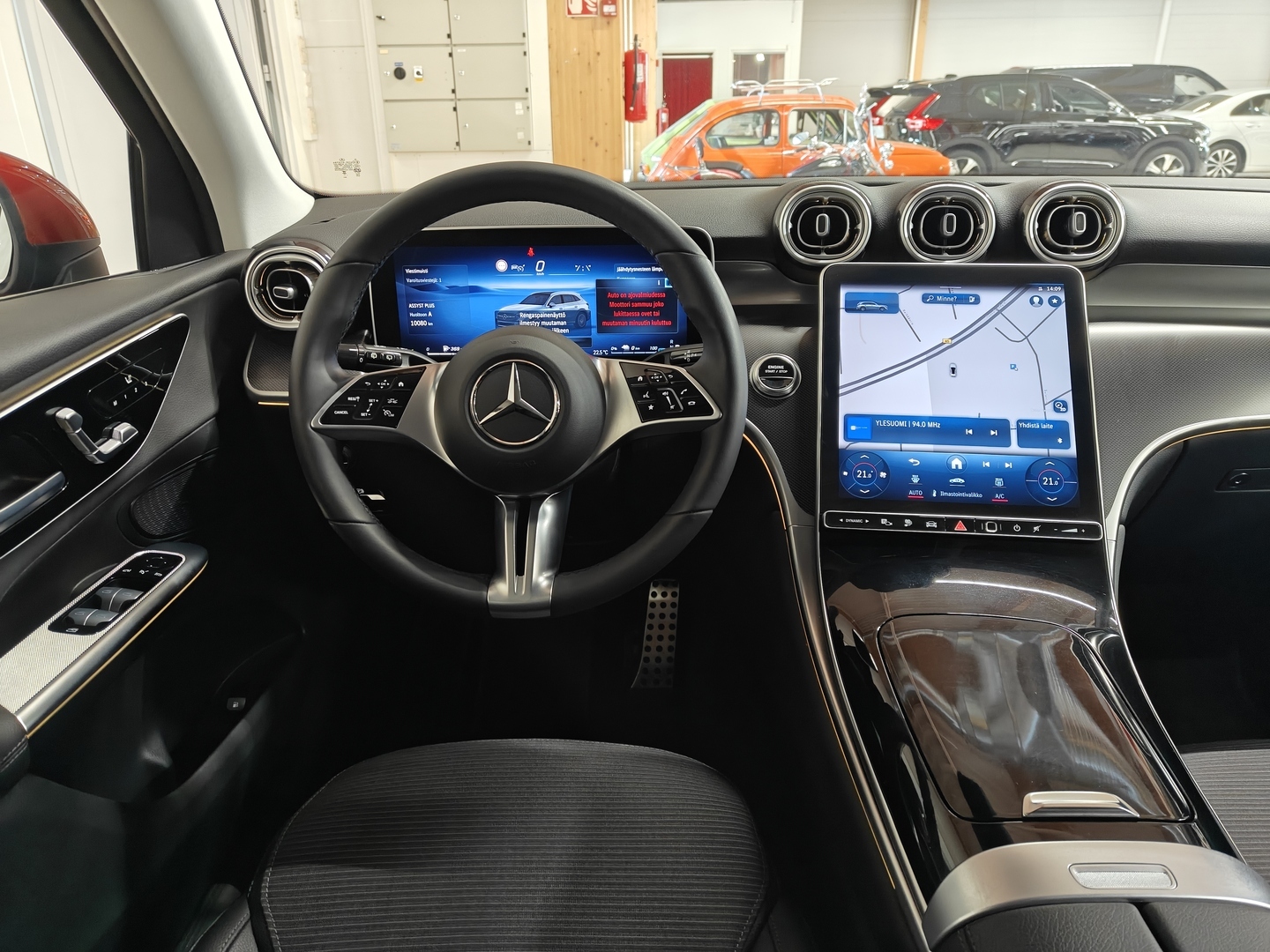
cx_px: 635
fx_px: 881
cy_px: 476
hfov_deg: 71.6
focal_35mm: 24
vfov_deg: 56.8
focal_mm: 5.59
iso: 160
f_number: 1.8
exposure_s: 1/50
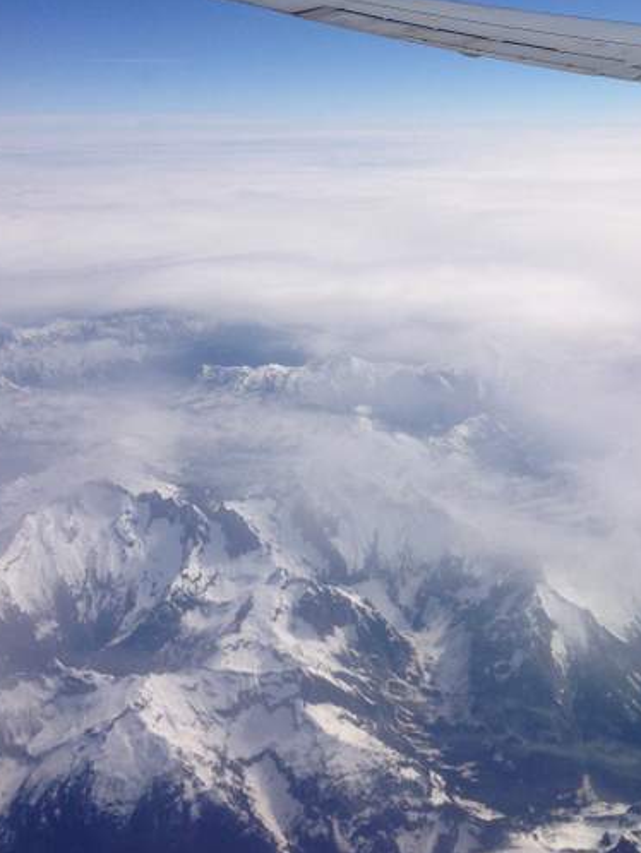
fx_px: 1307
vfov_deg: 35.8
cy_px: 295
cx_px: 406
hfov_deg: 27.4
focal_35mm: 53
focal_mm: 4.13
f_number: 2.4
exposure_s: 1/2262
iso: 50
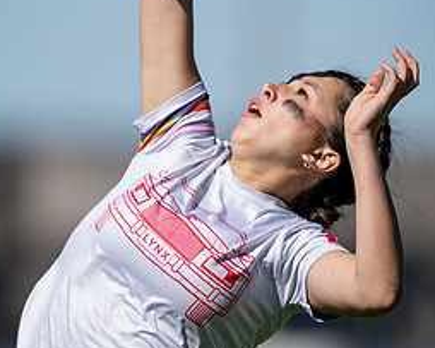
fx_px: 18879
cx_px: 213
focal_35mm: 1467
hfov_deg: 1.3
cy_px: 64
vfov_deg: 1.1
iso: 64
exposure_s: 1/2500
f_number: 2.8
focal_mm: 400
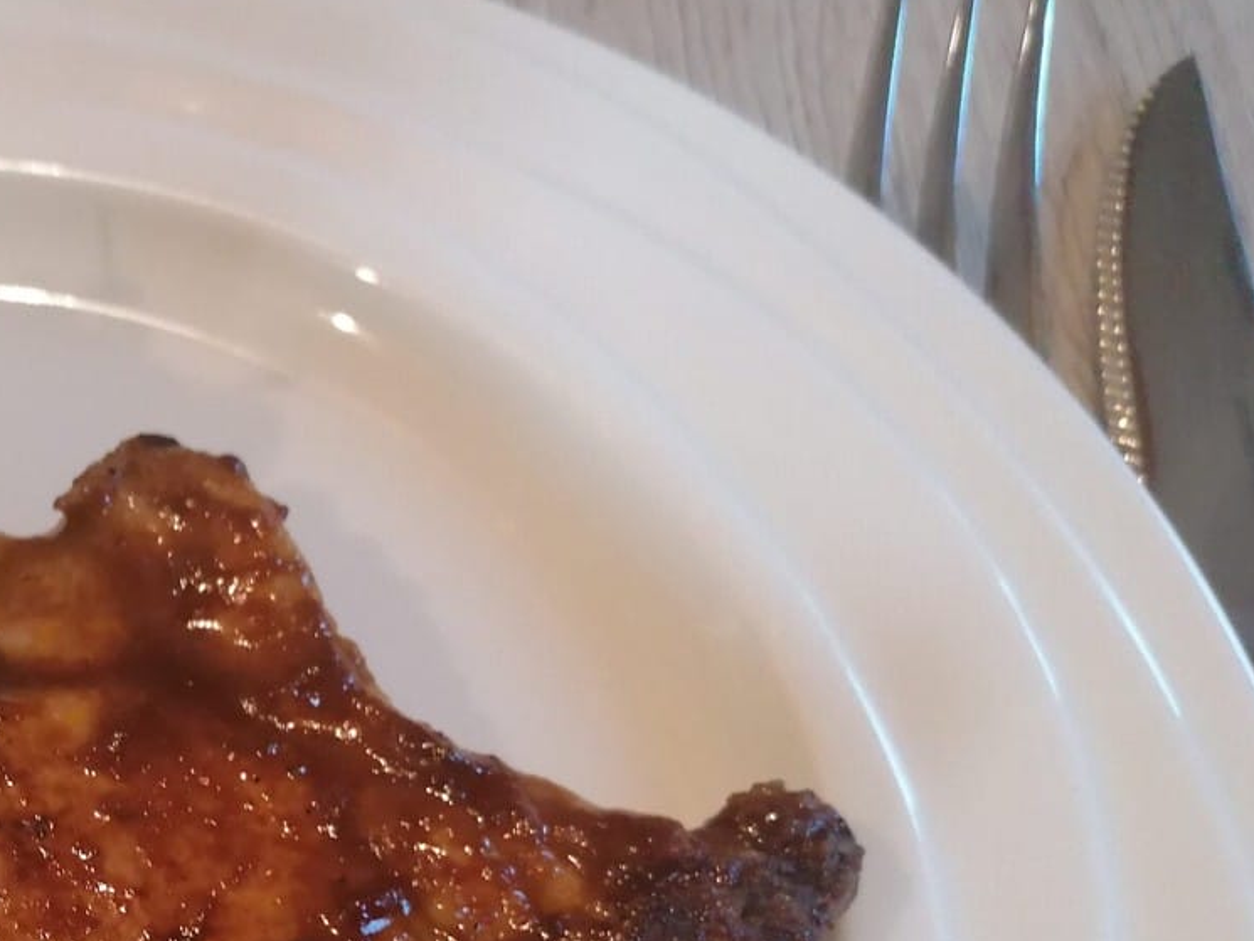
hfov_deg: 30.5
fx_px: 2101
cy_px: 882
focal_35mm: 58
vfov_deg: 24.4
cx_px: -49
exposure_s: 1/33.3
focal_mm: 4.75
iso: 400
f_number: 1.8
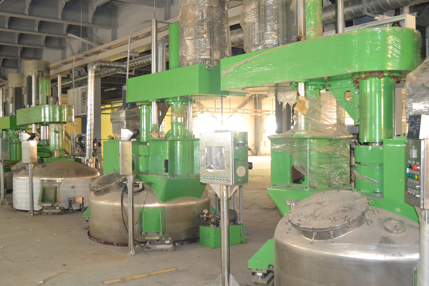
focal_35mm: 39
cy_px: 143
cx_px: 199
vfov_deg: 34.2
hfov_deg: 49.5
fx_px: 465
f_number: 4
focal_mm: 22
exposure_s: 1/60
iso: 1800
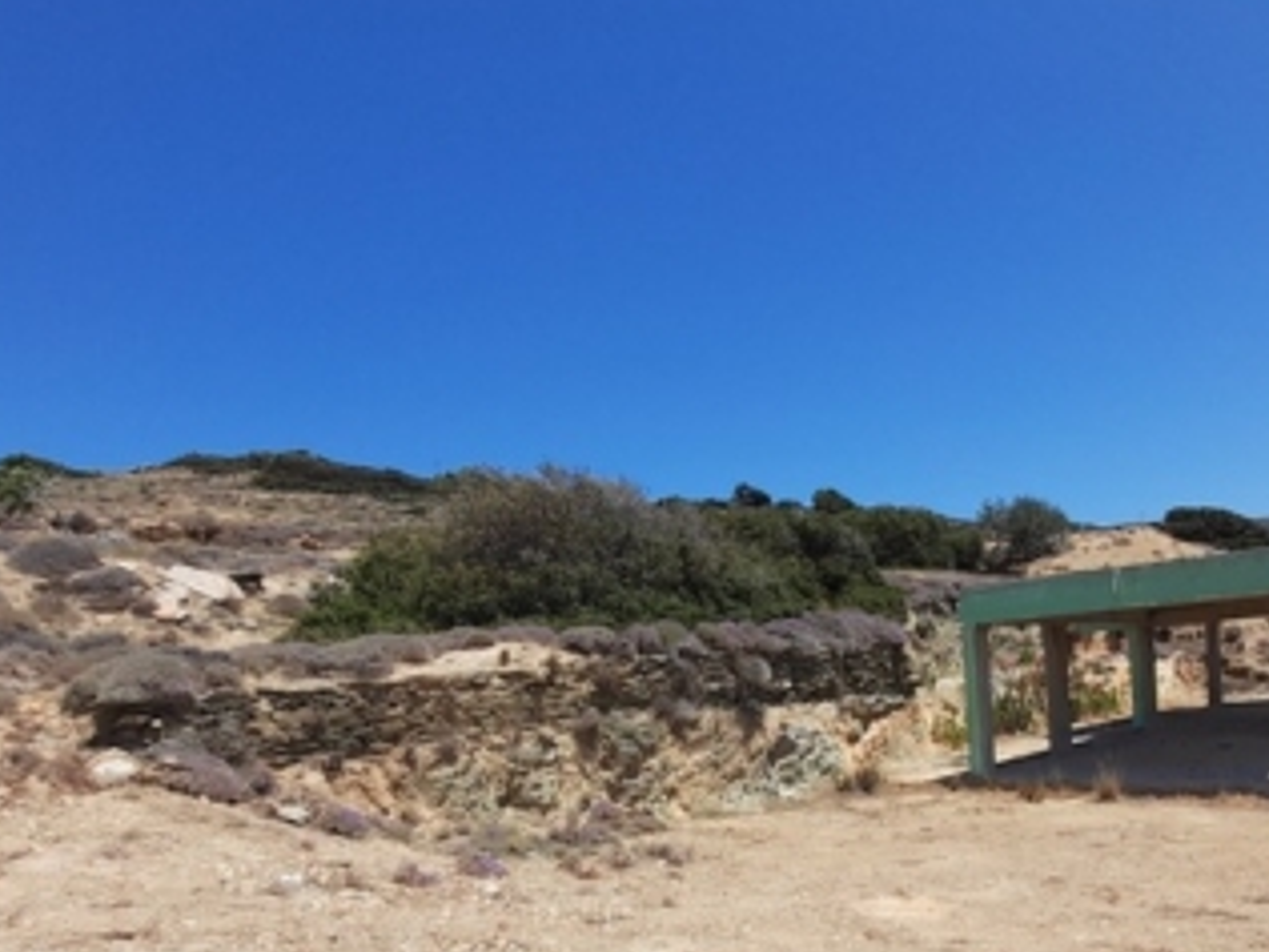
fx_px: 880
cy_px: 751
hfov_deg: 71.5
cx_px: 671
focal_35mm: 24
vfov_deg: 53.3
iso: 40
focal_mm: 1.42
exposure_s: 1/1370
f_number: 2.2
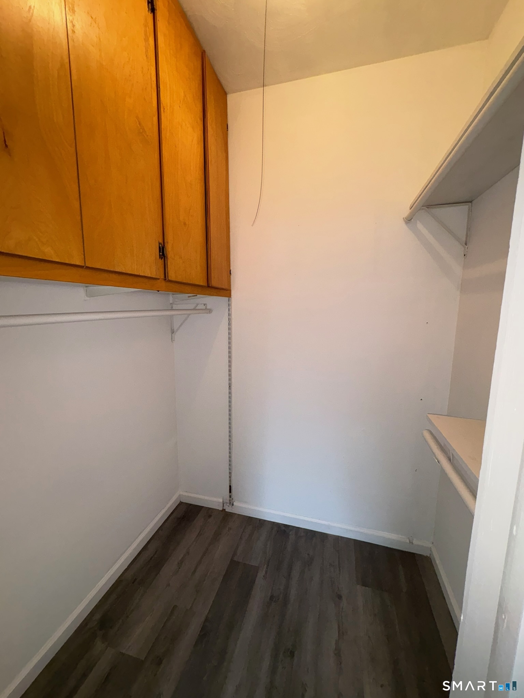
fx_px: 283
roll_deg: -0.5
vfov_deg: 102.1
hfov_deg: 85.7
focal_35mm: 14
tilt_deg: -7.8
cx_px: 262
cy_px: 349
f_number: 2.2
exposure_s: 1/60
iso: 80
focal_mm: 2.22
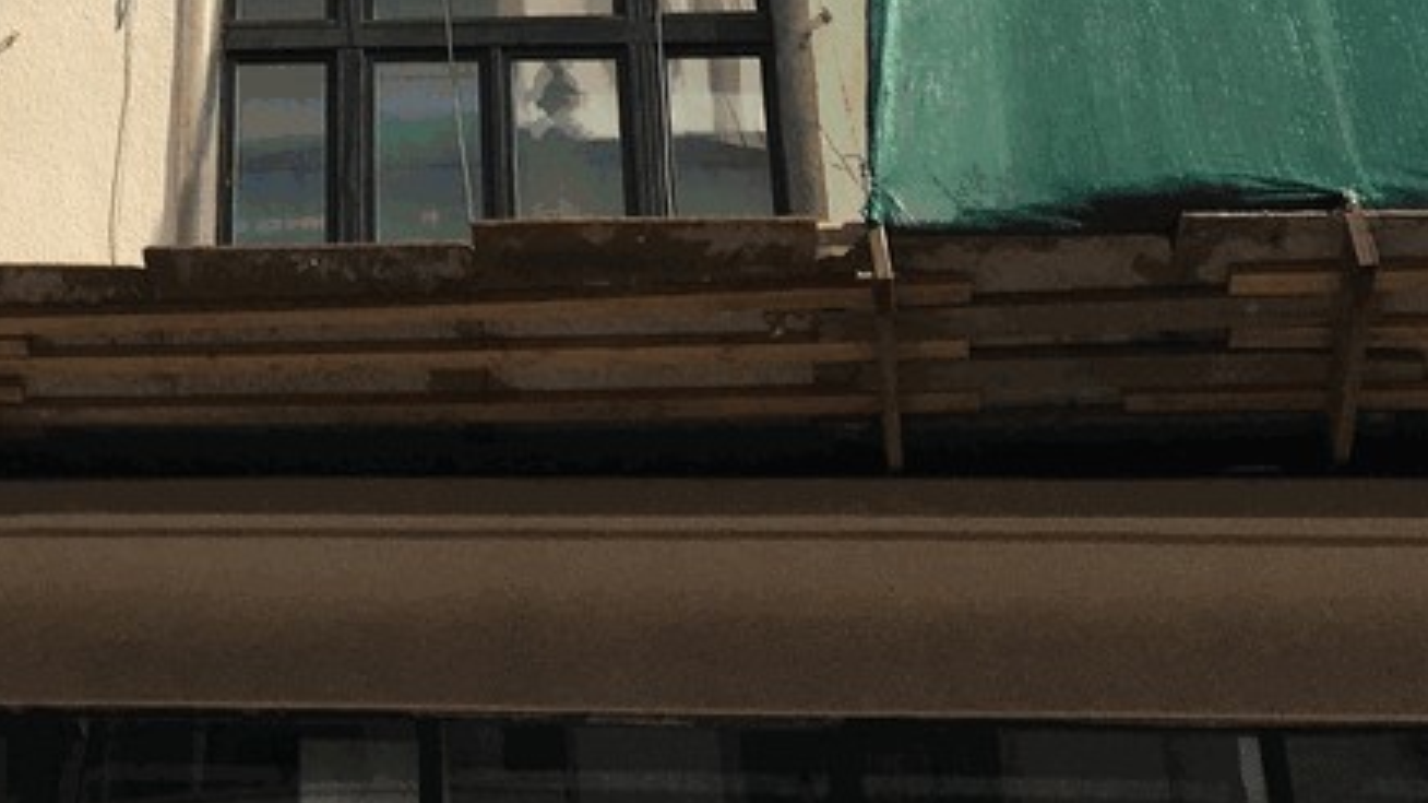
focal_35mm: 99
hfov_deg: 20.7
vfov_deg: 11.3
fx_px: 3748
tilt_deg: +42.2
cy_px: -688
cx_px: -90
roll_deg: -6.0
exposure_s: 1/1350
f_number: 2.2
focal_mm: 4.15
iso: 25
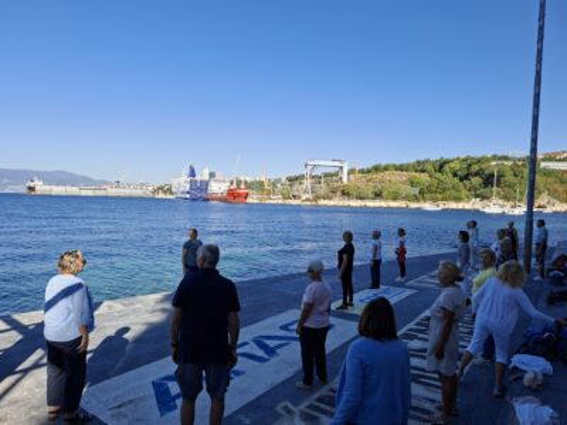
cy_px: 212
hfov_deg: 73.9
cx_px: 284
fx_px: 377
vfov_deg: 58.9
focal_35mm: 23
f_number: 1.8
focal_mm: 5.54
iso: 32
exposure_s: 1/935
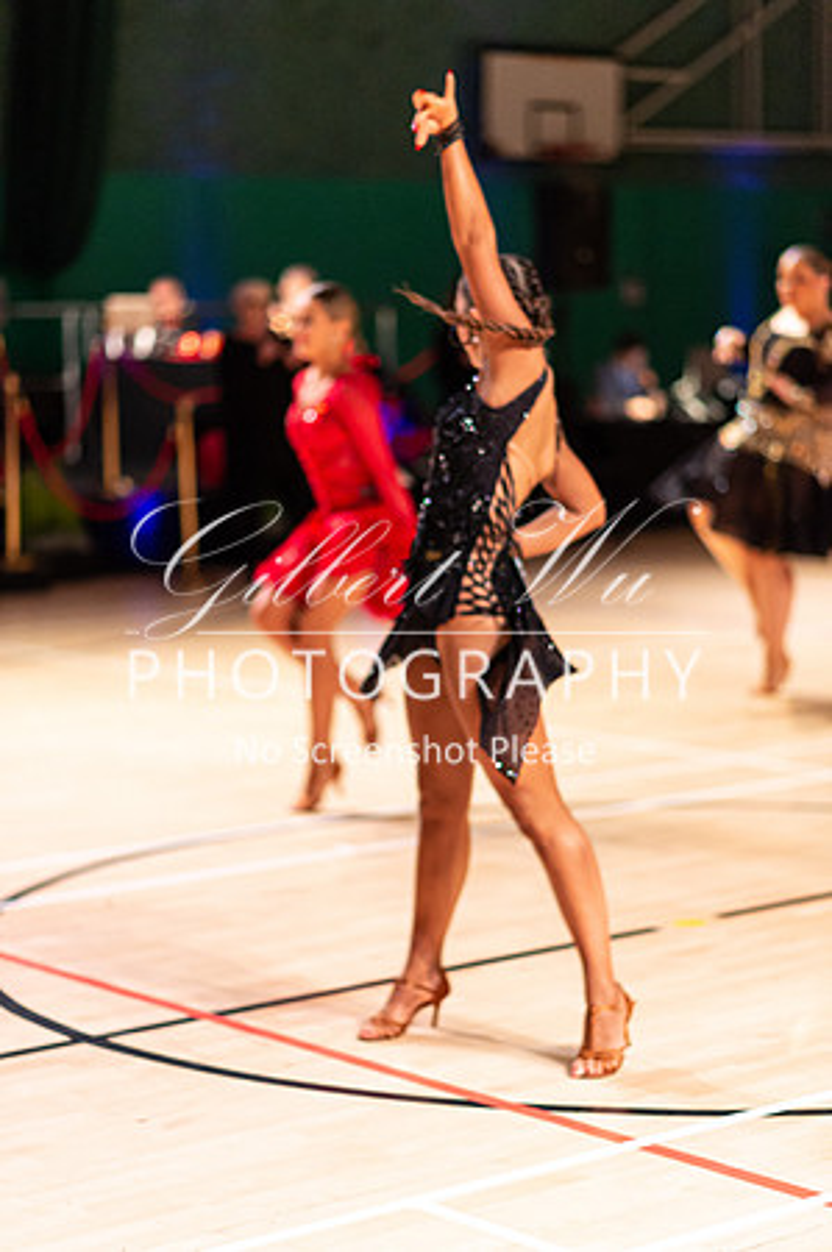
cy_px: 626
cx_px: 416
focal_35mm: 85
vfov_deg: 23.9
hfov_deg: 16.0
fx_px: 2953
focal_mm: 85
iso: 2500
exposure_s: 1/1000
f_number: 1.8
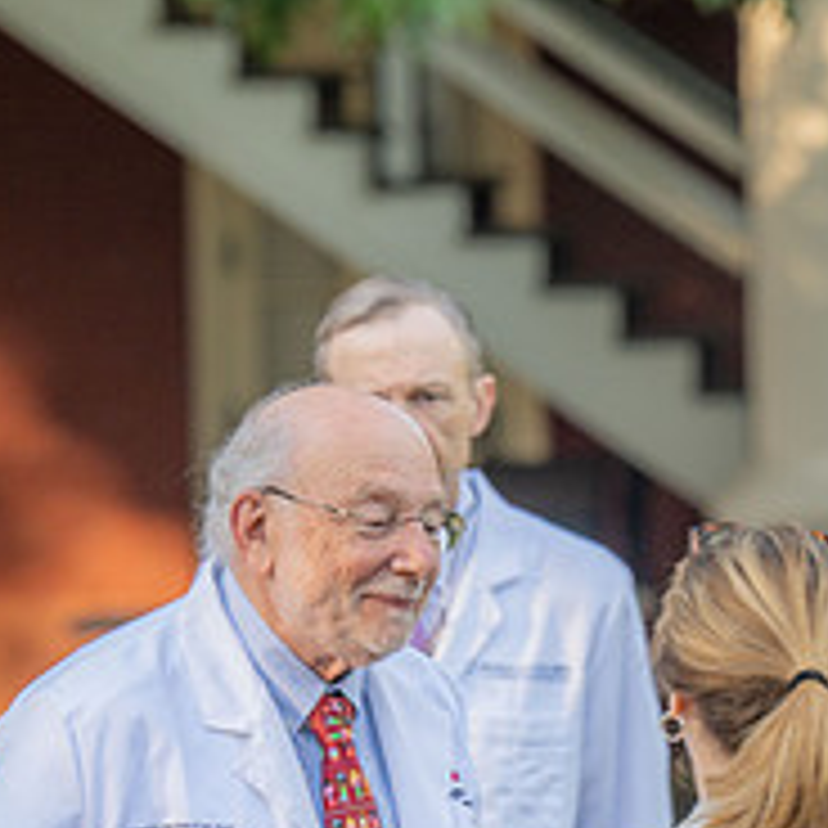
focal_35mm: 535
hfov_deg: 3.3
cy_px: 754
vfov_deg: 3.3
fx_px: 14478
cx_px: 594
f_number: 5.6
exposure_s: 1/160
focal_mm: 200
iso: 320
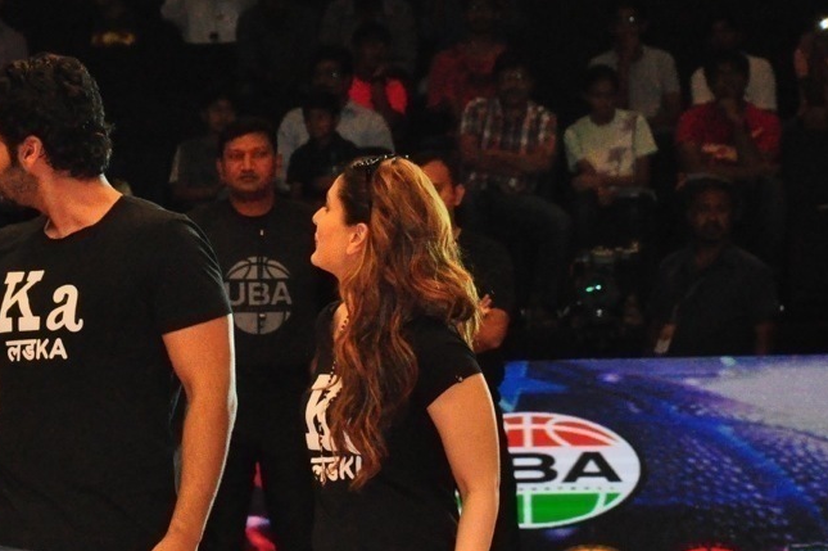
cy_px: 283
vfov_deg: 4.7
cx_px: 198
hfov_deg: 7.0
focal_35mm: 293
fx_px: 6732
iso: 3200
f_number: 5.6
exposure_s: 1/125
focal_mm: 105
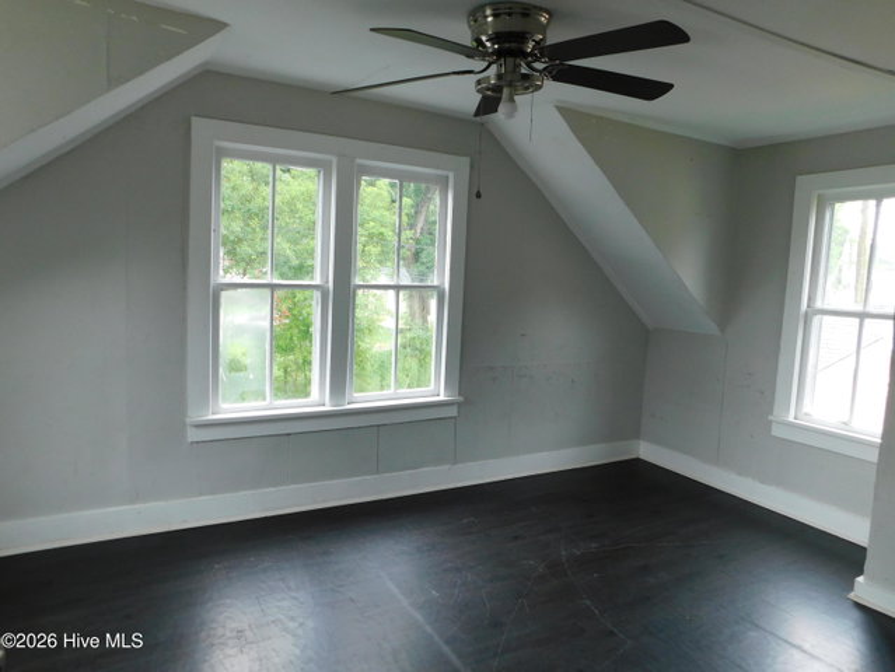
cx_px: 448
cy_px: 336
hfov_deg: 73.9
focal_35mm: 23
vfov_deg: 58.9
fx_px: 595
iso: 160
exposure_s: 1/30
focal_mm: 4
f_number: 3
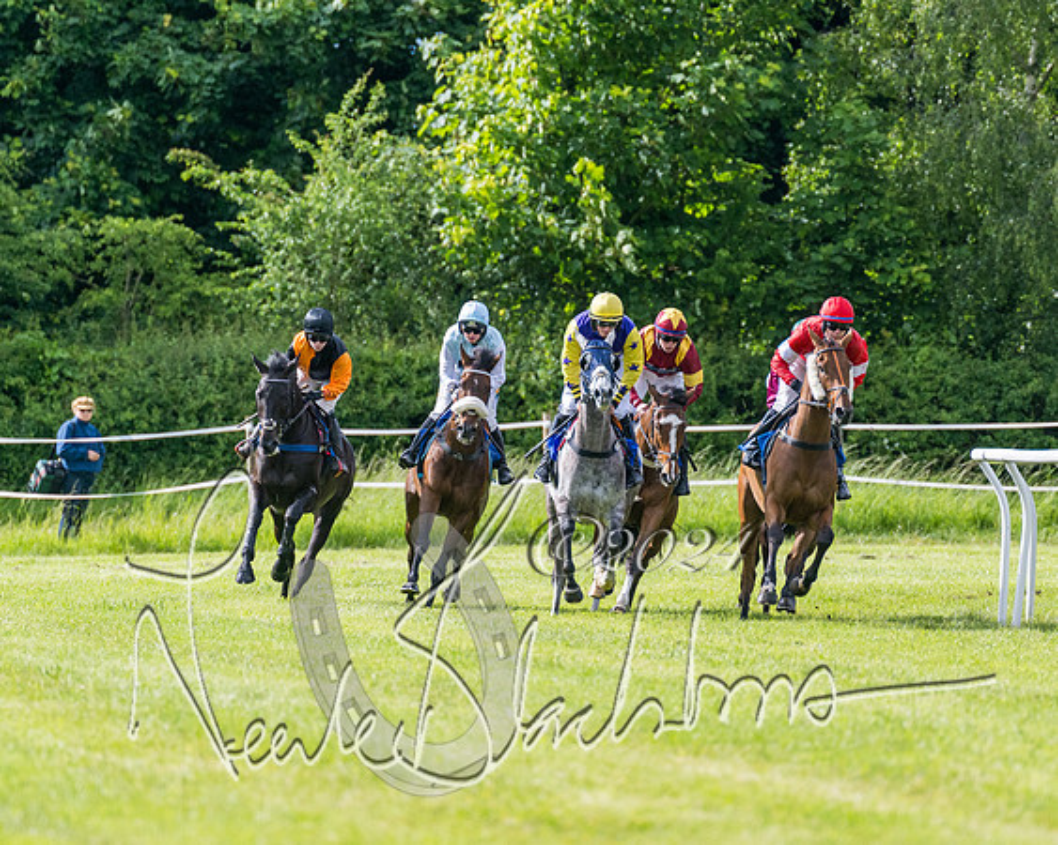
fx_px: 14449
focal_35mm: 462
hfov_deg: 4.2
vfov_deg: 3.4
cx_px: 617
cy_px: 399
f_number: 4
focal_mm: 280
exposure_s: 1/3200
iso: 400
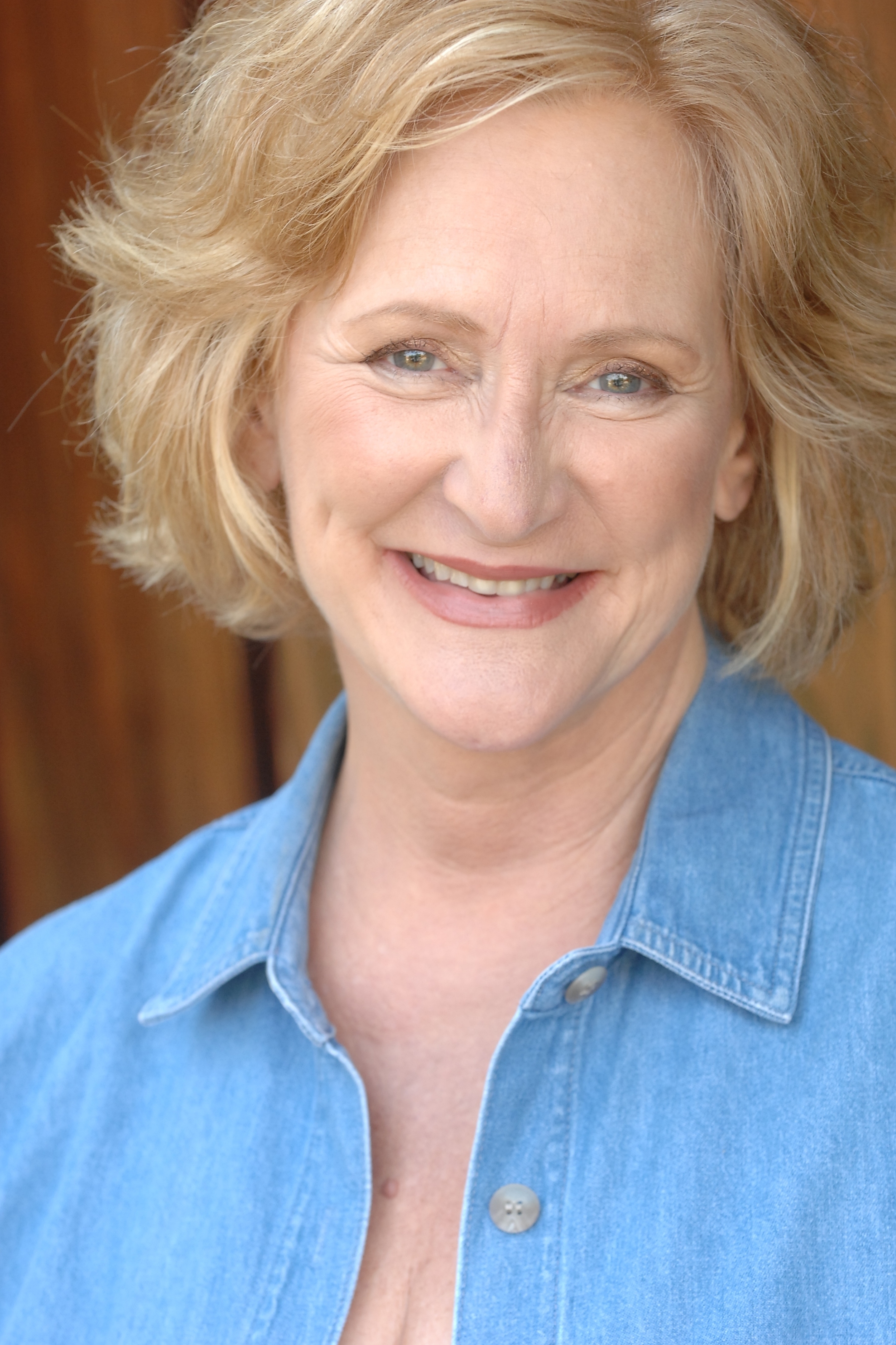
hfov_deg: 7.8
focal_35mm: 175
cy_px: 676
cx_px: 449
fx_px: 6534
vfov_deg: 11.7
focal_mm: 116
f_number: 4.5
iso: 400
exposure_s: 1/100
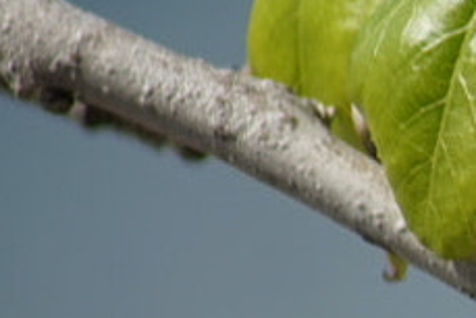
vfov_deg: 0.7
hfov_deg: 1.0
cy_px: 448
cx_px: 1258
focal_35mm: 2100
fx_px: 27783
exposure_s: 1/400
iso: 100
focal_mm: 300
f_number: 6.3
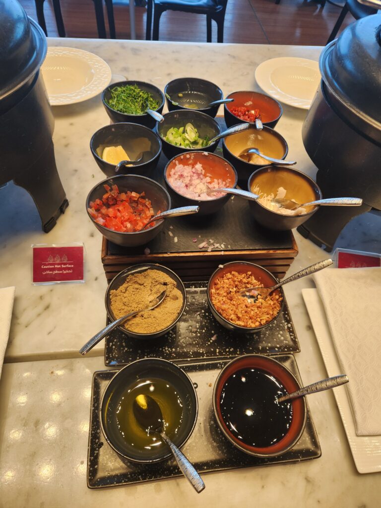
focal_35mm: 23
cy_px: 254
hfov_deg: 58.9
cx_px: 190
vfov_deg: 73.9
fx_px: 338
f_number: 1.8
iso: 50
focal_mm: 5.4
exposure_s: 1/100
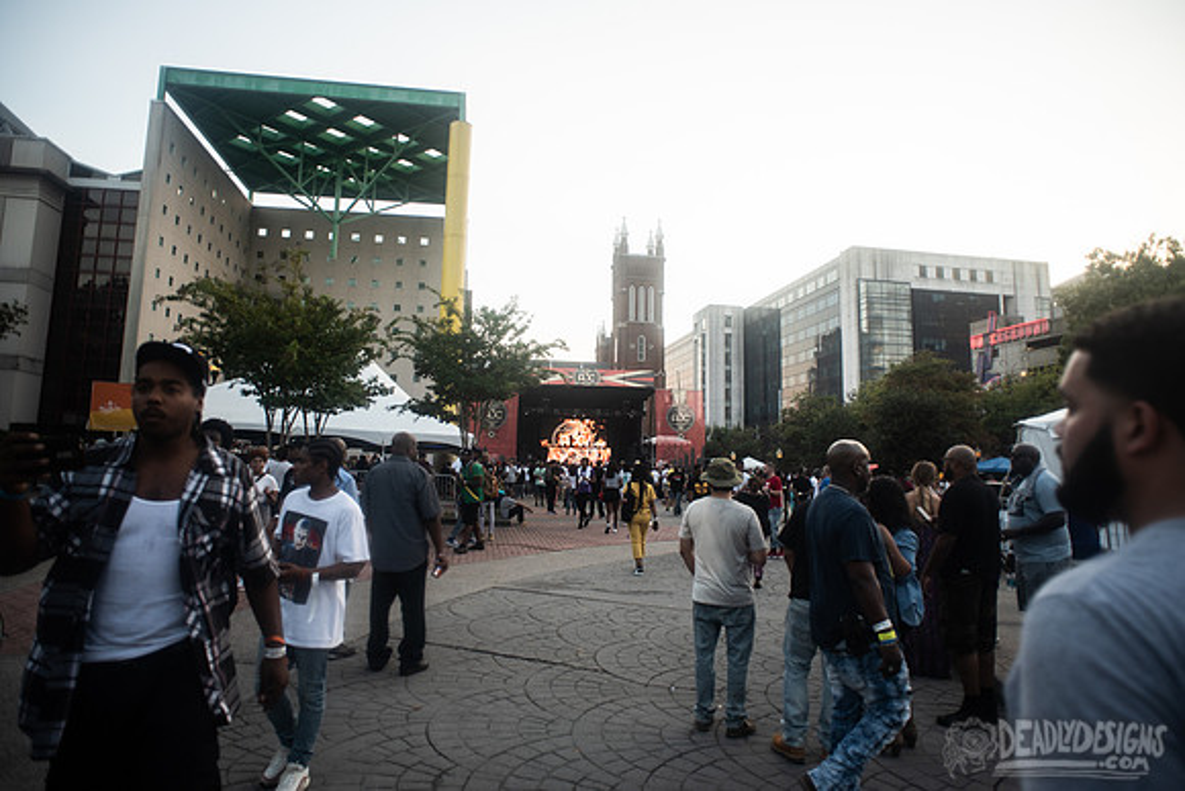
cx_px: 592
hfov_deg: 80.5
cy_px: 370
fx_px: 700
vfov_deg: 58.8
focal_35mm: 21
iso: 250
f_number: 3.5
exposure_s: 1/320
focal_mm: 20
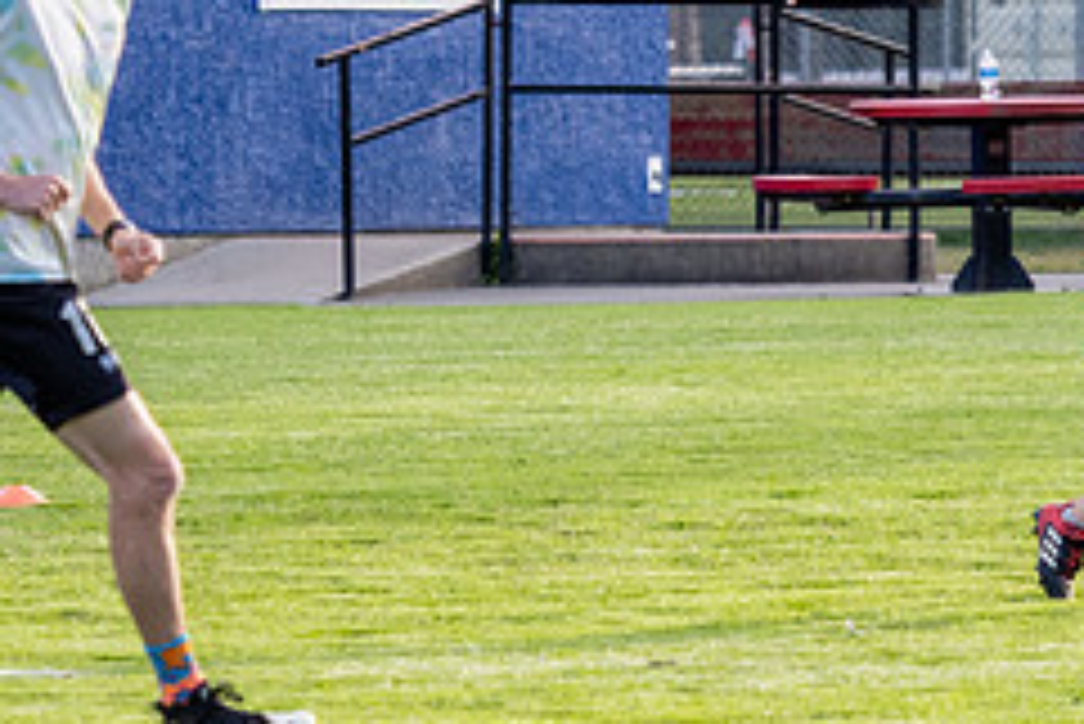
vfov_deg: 2.8
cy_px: 146
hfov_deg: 4.2
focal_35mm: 485
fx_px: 14612
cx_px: 909
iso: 500
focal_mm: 97
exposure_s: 1/1000
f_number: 2.8
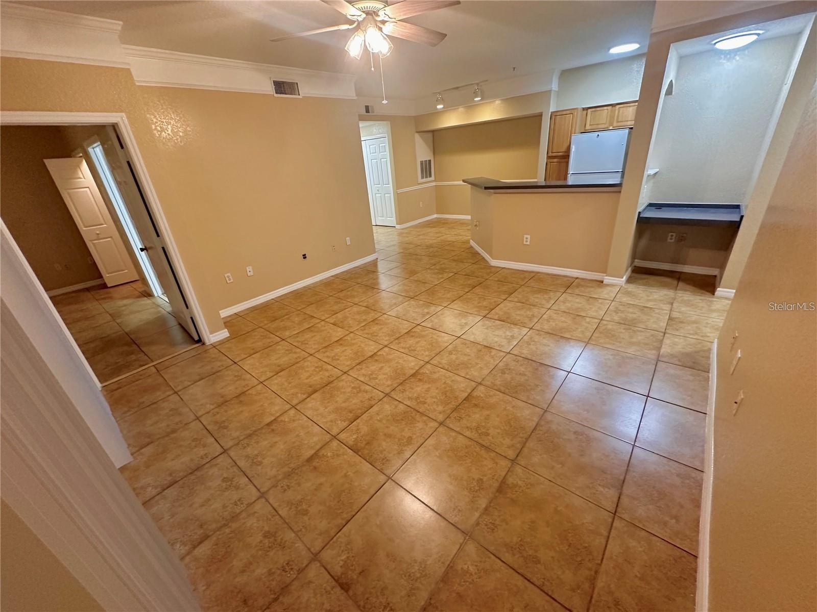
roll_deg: +5.2
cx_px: 408
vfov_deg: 85.7
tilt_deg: -25.3
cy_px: 306
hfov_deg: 102.1
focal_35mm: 14
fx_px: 330
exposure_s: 1/60
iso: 400
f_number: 2.2
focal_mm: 2.22
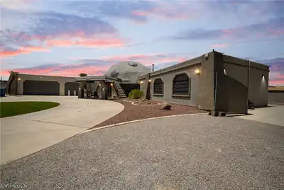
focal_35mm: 14
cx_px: 142
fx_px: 110
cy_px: 95
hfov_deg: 104.2
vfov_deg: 81.3
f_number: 9
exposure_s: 1/1000
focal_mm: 14
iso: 100
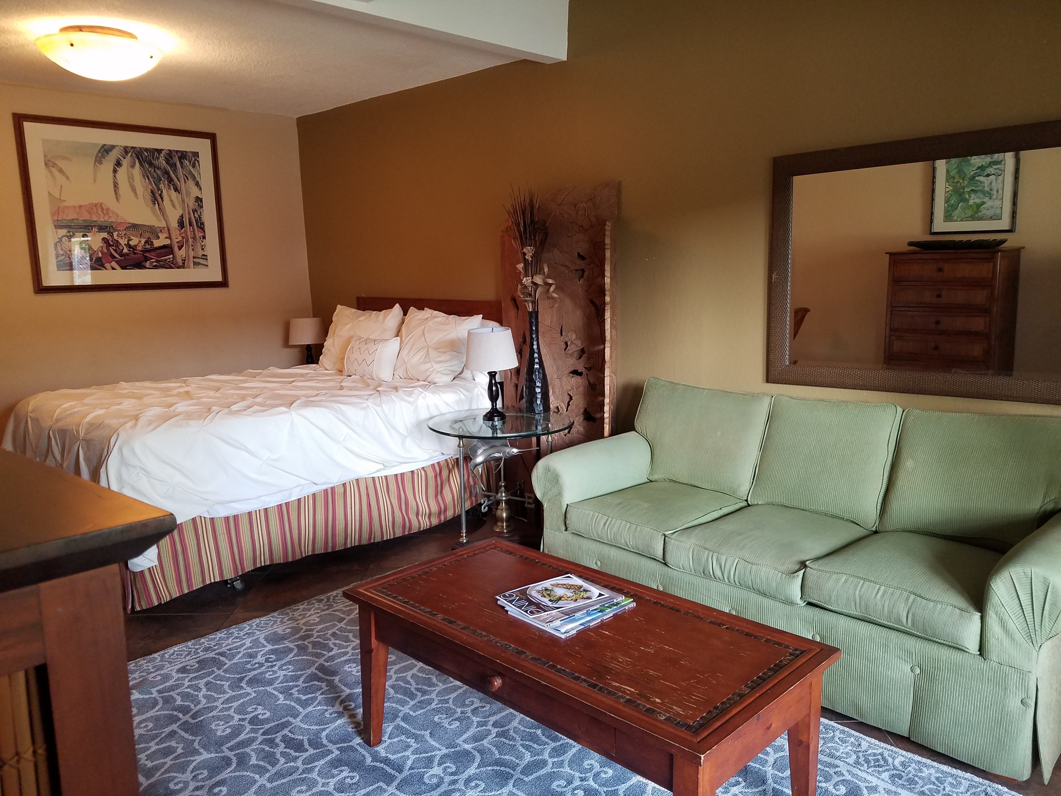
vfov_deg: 53.1
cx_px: 530
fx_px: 797
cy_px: 398
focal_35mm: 26
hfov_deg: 67.3
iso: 160
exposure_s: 1/30
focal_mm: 4.2
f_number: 1.7
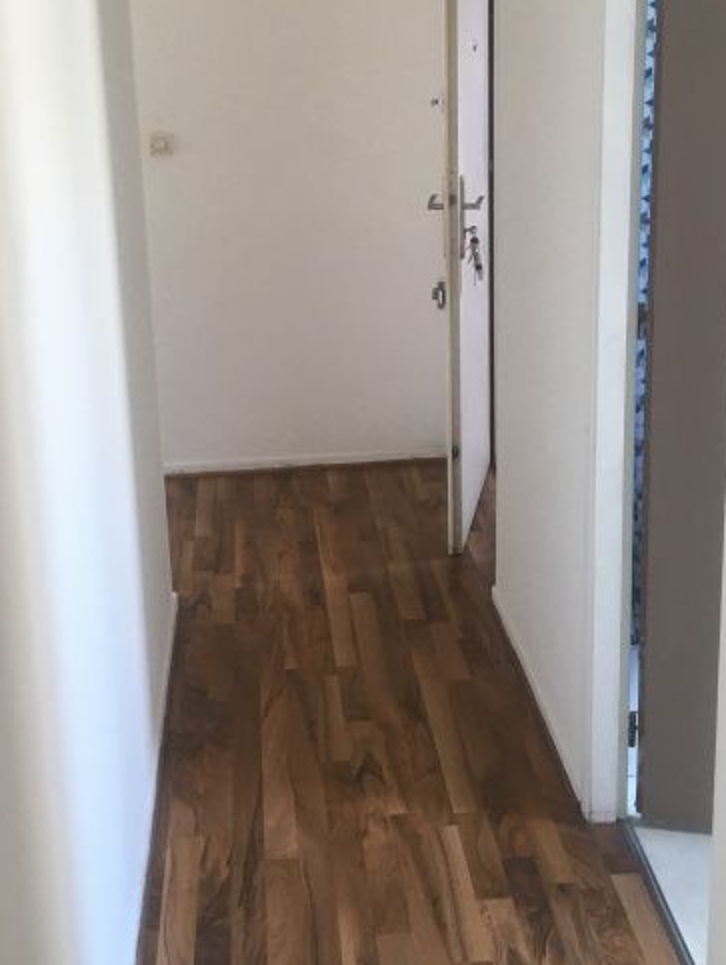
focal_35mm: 48
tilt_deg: -13.1
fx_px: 1340
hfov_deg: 30.2
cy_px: 366
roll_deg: +1.5
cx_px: 294
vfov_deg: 39.4
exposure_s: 1/33
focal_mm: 4.15
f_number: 2.2
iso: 50
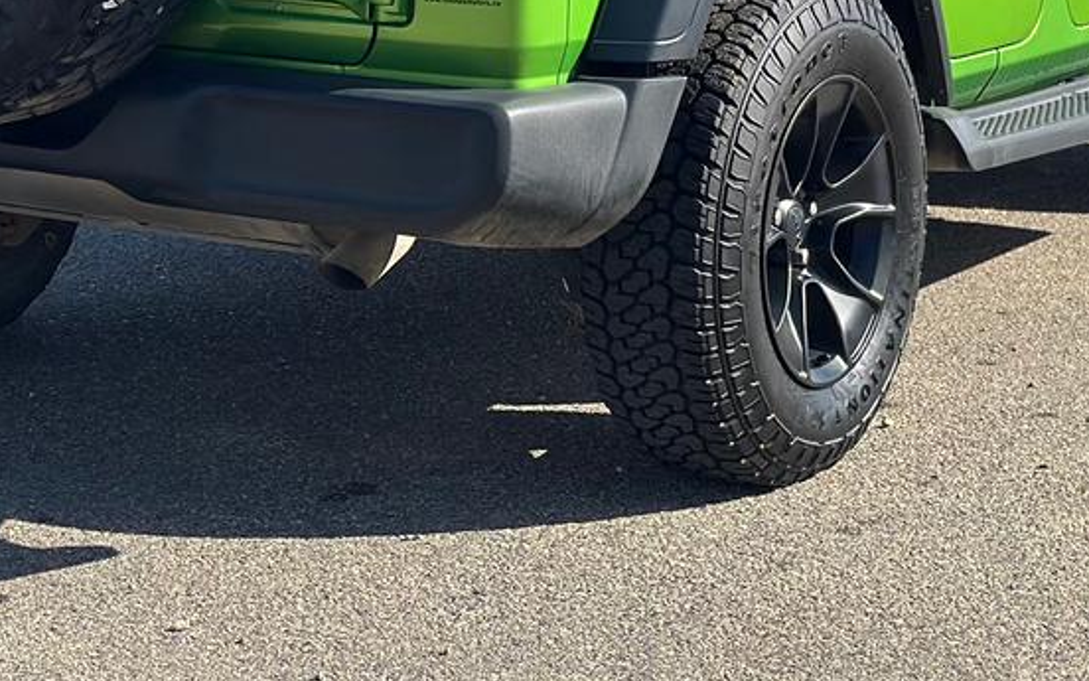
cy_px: -136
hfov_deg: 17.7
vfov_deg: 10.9
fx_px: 3502
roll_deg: -2.2
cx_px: 456
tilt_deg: -2.9
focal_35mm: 118
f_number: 1.78
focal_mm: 6.86
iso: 100
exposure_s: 1/4566
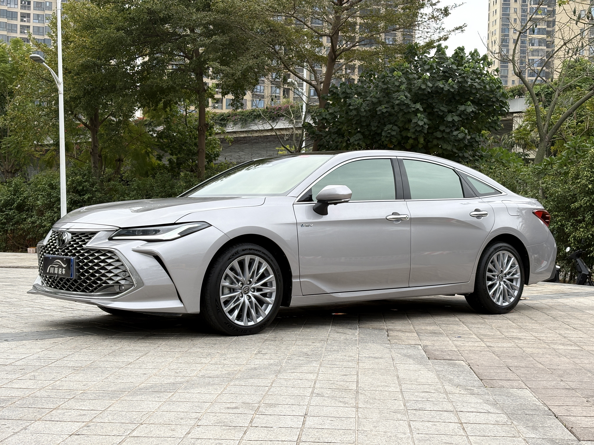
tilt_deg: -0.1
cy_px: 222
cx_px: 297
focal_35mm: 52
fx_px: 892
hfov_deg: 36.8
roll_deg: -1.5
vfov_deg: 28.0
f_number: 1.6
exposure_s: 1/946
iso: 40
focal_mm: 5.96
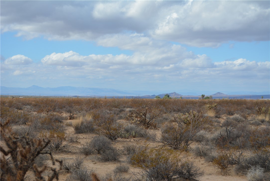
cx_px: 135
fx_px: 619
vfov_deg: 16.6
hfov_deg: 24.6
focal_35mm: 82
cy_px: 90
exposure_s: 1/2000
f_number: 7.1
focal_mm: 55
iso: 400
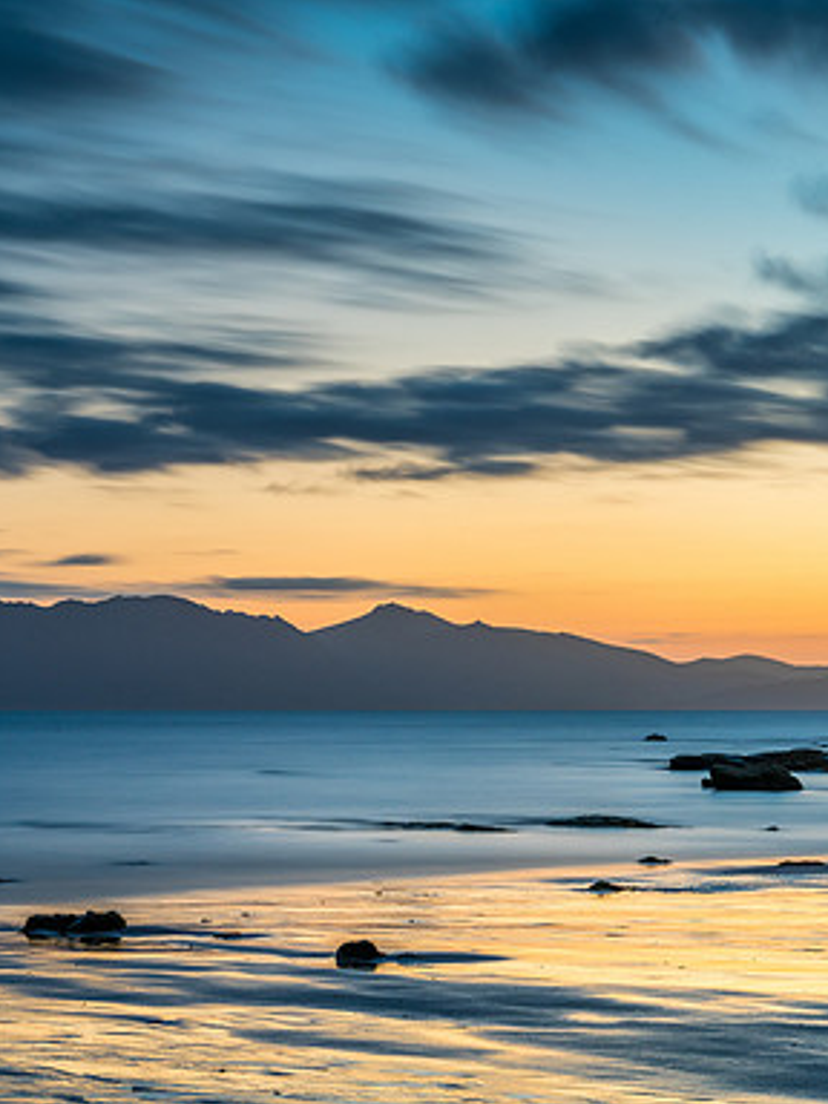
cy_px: 553
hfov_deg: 16.2
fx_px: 2902
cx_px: 270
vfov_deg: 21.5
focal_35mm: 91
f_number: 16
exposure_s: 201
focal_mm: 62
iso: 64
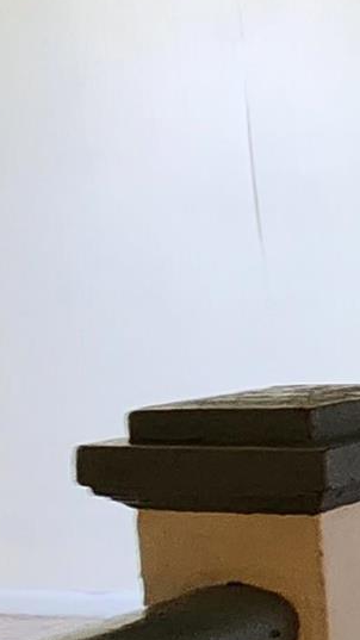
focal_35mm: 81
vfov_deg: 26.2
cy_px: 385
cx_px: 1221
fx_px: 1375
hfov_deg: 9.6
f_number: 2.2
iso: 320
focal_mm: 2.2
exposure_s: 1/60
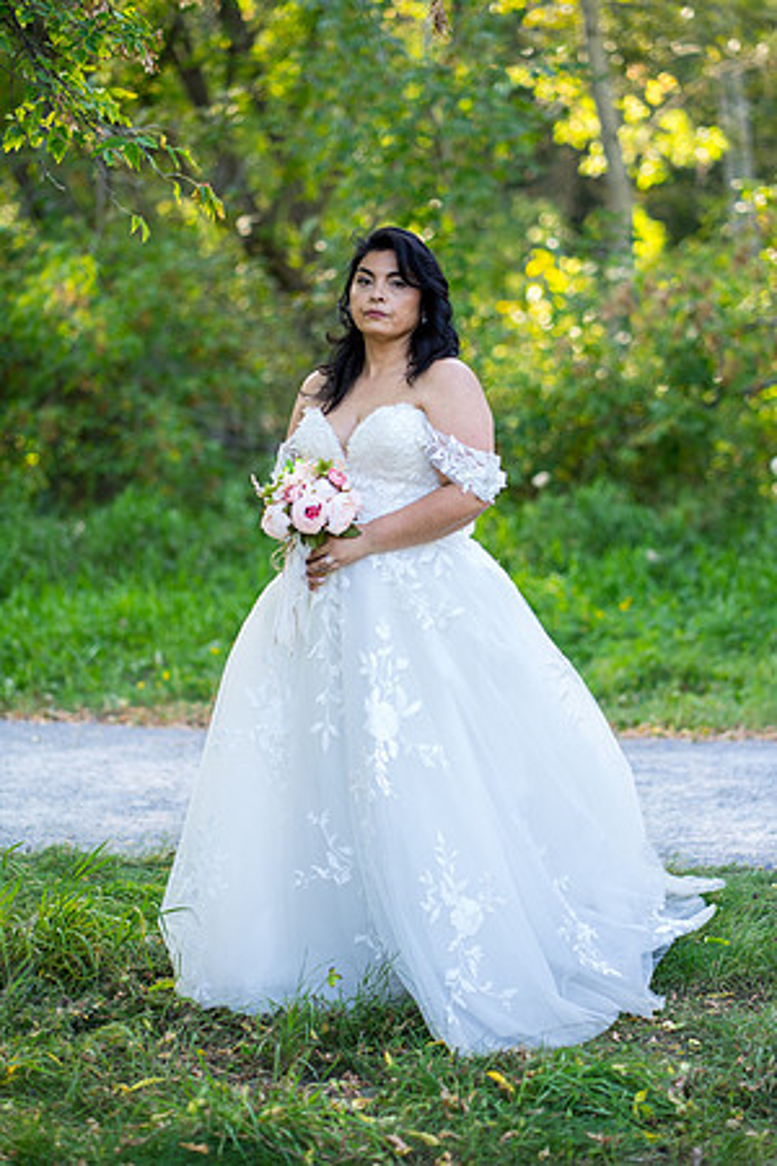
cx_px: 388
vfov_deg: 23.9
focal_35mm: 85
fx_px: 2752
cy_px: 583
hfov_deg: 16.1
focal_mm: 85
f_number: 2.2
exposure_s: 1/400
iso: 250
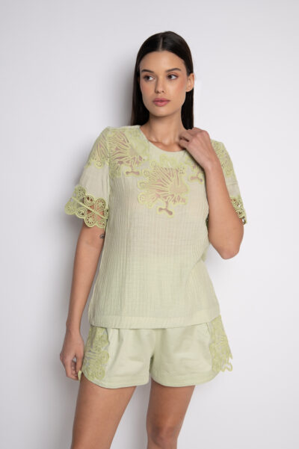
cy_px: 224
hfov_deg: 31.9
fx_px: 524
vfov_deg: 46.4
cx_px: 150
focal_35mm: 42
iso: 320
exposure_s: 1/125
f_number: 5
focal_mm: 42
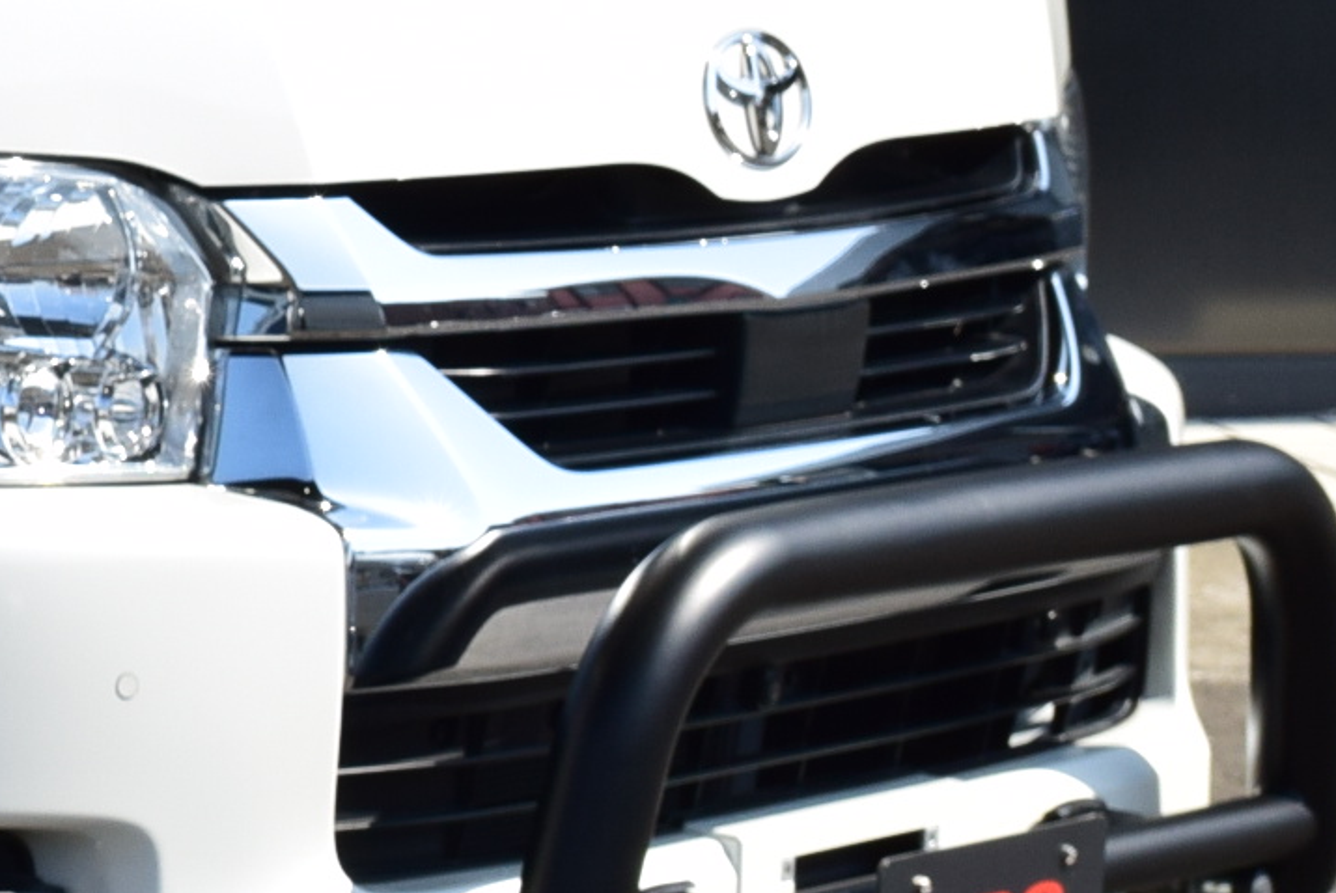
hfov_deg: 9.1
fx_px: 7913
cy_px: 224
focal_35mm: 213
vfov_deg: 6.5
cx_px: -1286
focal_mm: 34
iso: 320
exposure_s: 1/500
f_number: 11
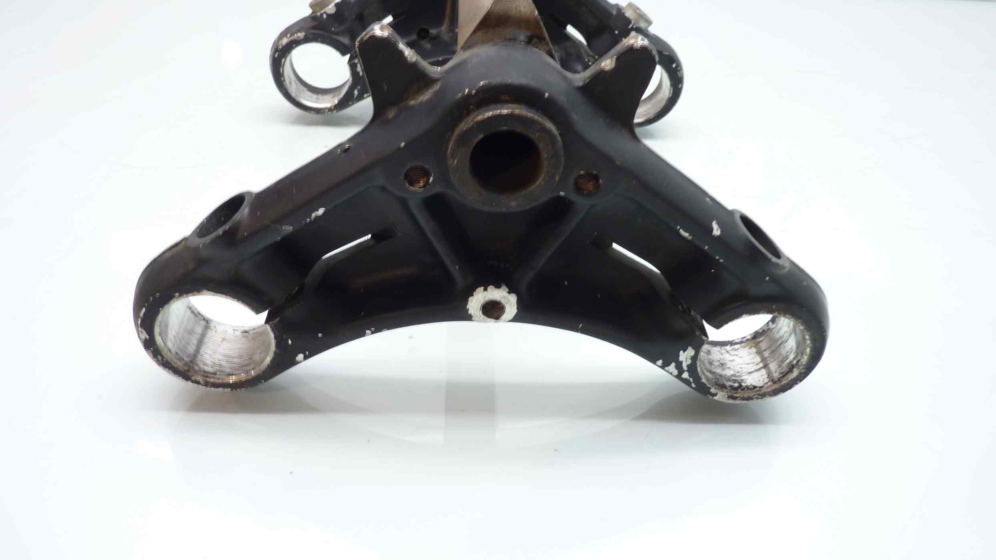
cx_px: 487
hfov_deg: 67.9
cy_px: 246
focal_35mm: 28
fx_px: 740
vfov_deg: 41.4
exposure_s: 1/8
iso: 80
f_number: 3.3
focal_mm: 4.1
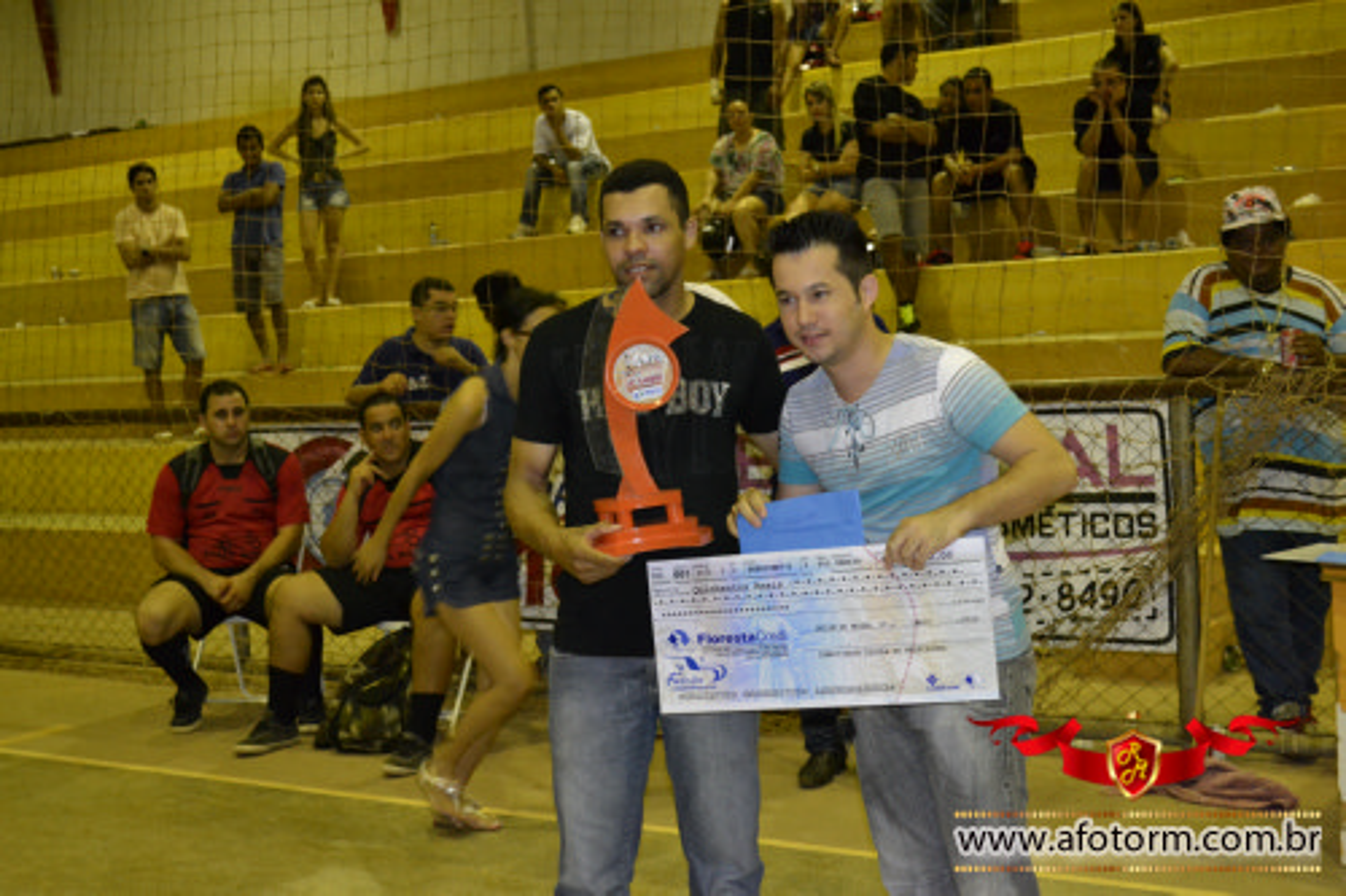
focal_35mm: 51
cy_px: 448
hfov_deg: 38.9
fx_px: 1906
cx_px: 673
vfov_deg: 26.5
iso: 3200
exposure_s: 1/60
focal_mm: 34
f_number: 5
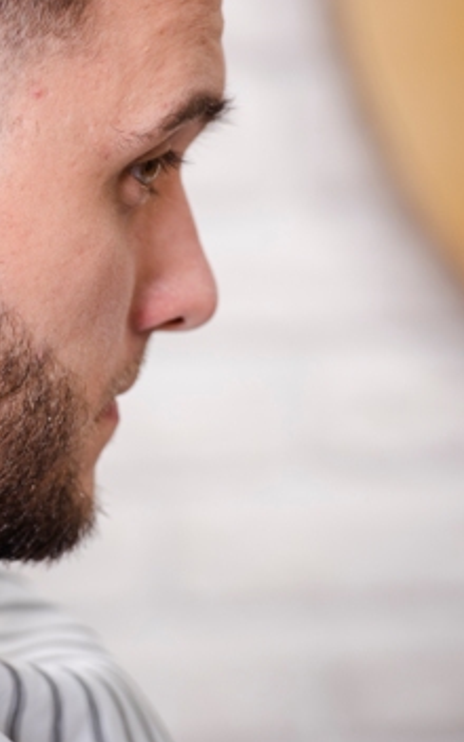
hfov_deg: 3.8
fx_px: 7021
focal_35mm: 347
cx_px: -59
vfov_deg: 6.1
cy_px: 339
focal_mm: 200
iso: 320
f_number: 4.5
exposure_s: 1/125
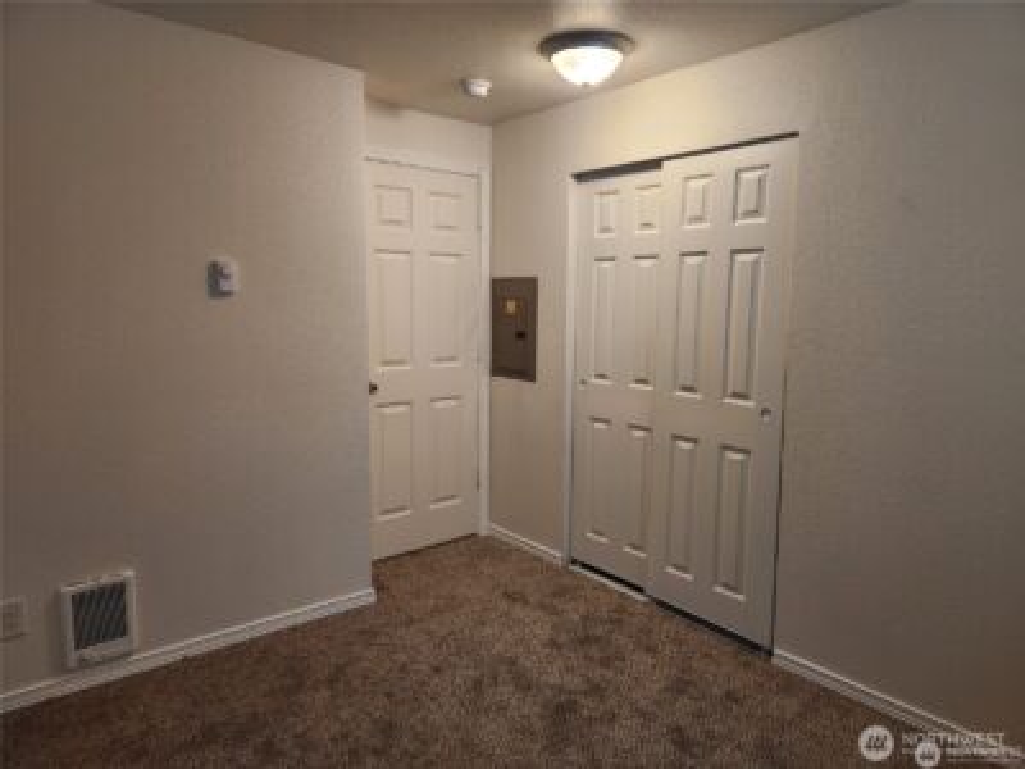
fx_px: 681
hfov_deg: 73.9
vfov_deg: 58.9
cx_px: 512
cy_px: 384
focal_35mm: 23
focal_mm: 5.4
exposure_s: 1/120
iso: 400
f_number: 1.8
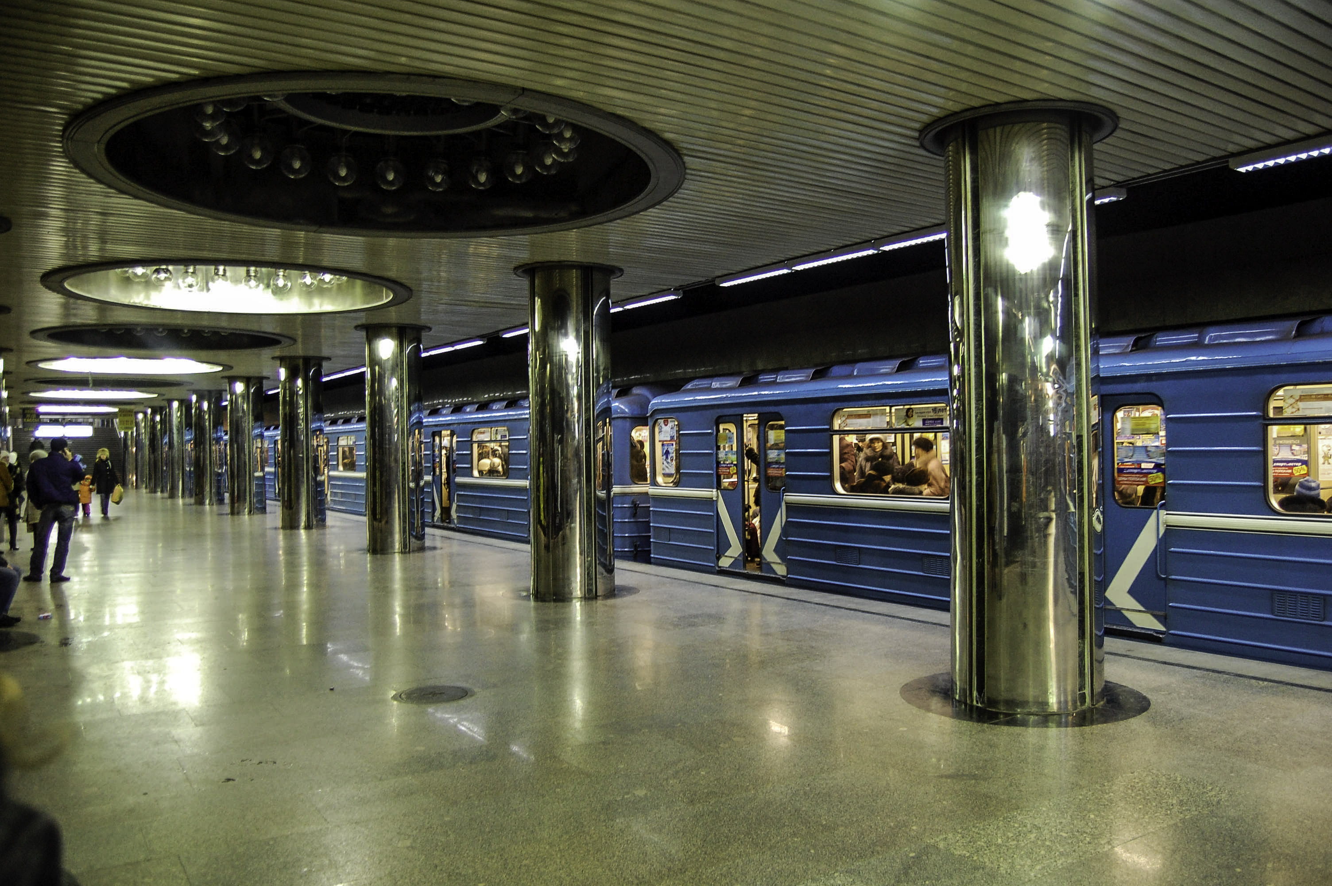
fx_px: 998
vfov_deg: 47.8
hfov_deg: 67.4
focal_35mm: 27
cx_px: 666
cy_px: 443
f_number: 3.5
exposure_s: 1/20
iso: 800
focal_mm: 18
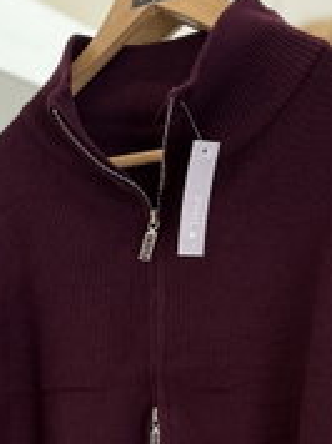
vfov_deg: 25.1
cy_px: 490
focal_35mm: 72
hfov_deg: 20.4
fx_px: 923
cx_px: 130
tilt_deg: -5.7
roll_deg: -0.8
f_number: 1.78
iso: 200
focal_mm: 6.76
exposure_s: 1/120
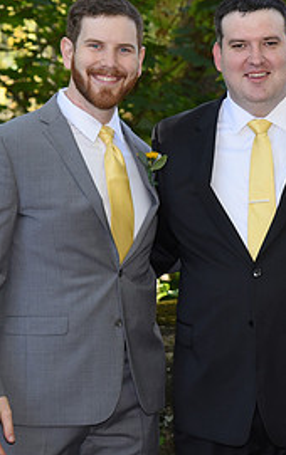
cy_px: 246
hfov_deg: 7.7
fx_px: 2114
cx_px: 340
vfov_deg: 12.3
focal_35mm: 170
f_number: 5.6
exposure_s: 1/200
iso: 640
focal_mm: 78
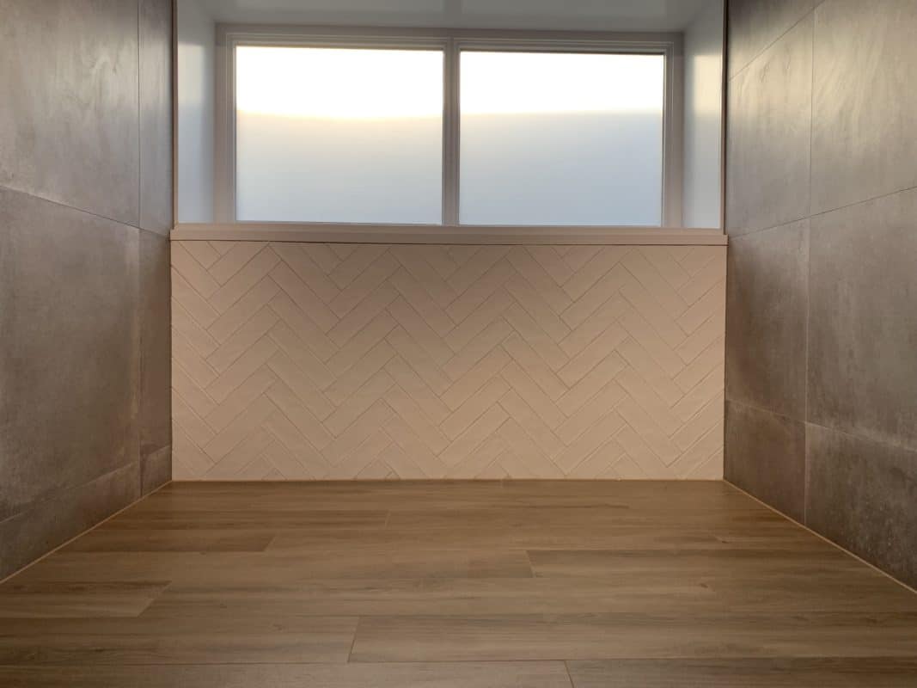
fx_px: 689
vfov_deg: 53.1
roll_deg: +0.4
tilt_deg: -1.8
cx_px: 458
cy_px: 344
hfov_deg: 67.3
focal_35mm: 26
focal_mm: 4.25
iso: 25
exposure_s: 1/286
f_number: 1.8
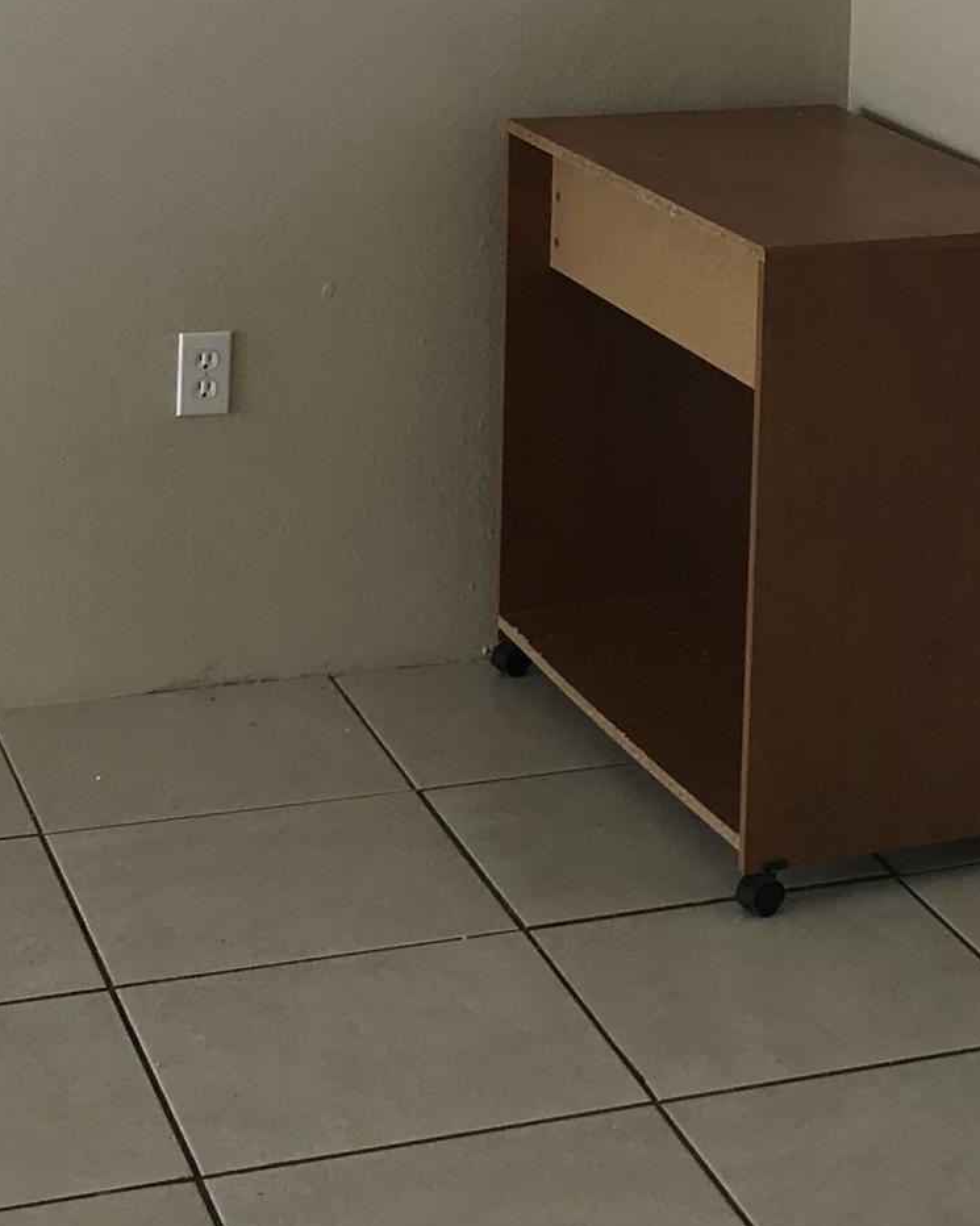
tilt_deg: -10.1
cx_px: 1021
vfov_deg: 21.3
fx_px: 3192
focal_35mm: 88
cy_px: 146
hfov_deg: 17.0
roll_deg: -1.8
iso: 20
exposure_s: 1/303
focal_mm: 3.99
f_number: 1.8
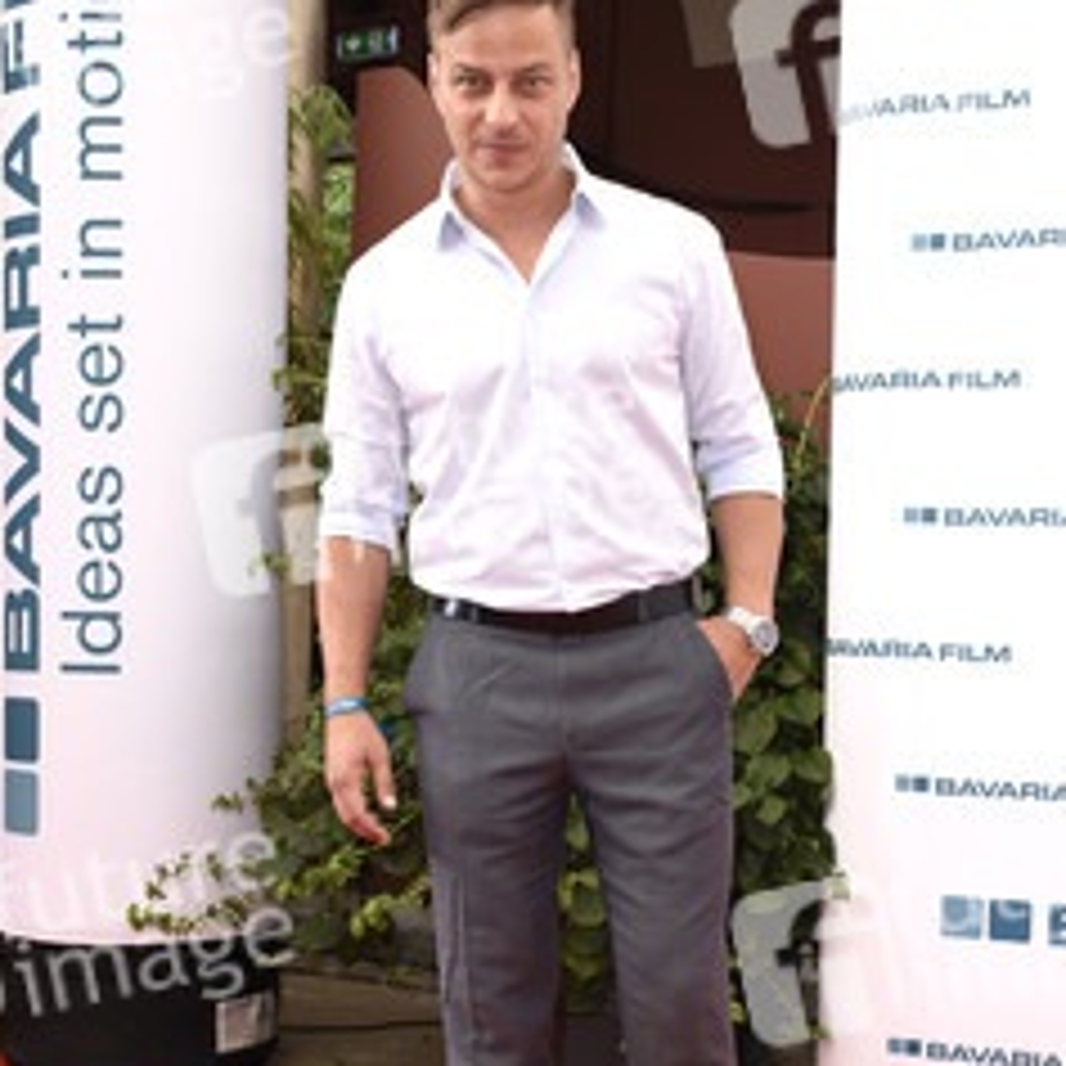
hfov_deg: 30.6
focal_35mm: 56
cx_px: 553
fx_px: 1951
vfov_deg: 30.3
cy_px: 715
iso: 500
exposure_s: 1/160
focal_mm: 26
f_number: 6.3
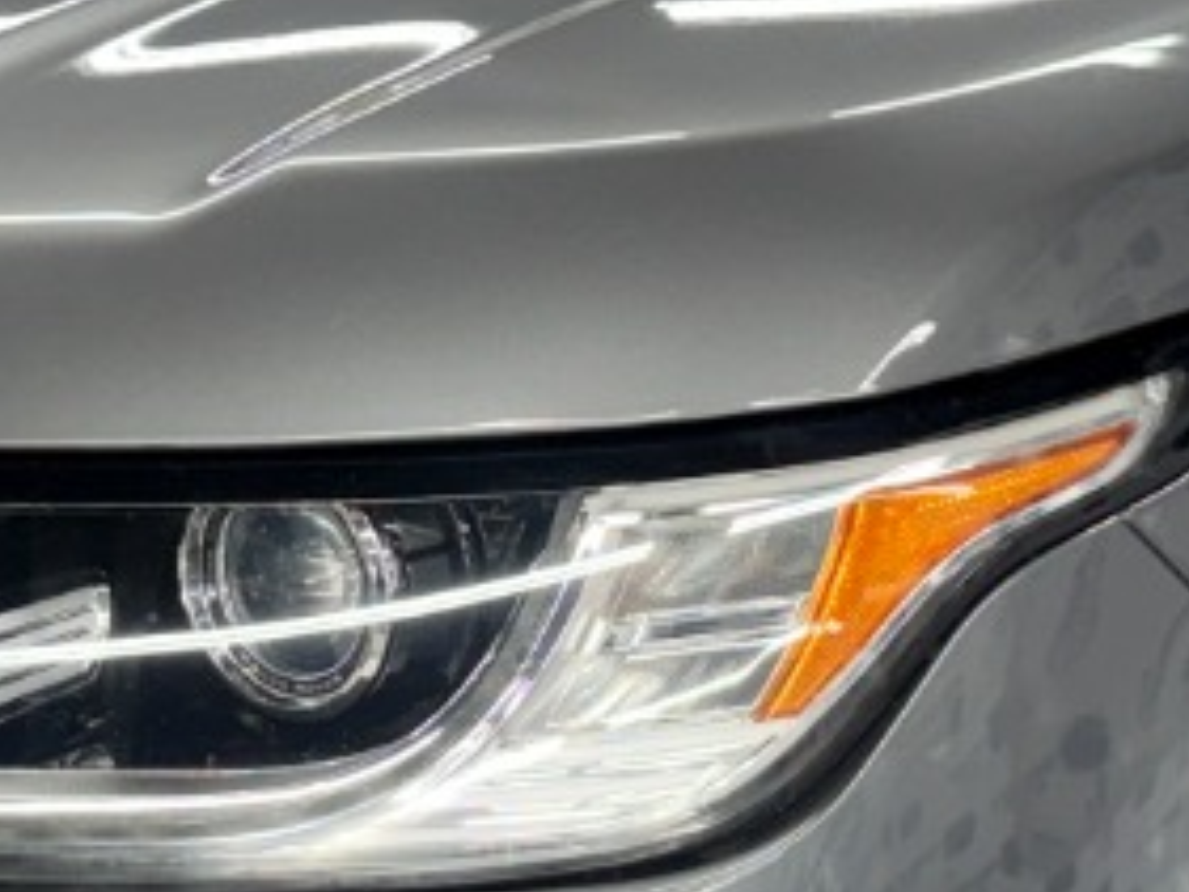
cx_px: 533
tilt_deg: -15.6
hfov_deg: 16.0
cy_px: 647
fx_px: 4227
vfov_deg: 12.0
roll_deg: -1.5
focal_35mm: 123
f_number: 1.78
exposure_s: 1/120
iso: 125
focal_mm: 6.76
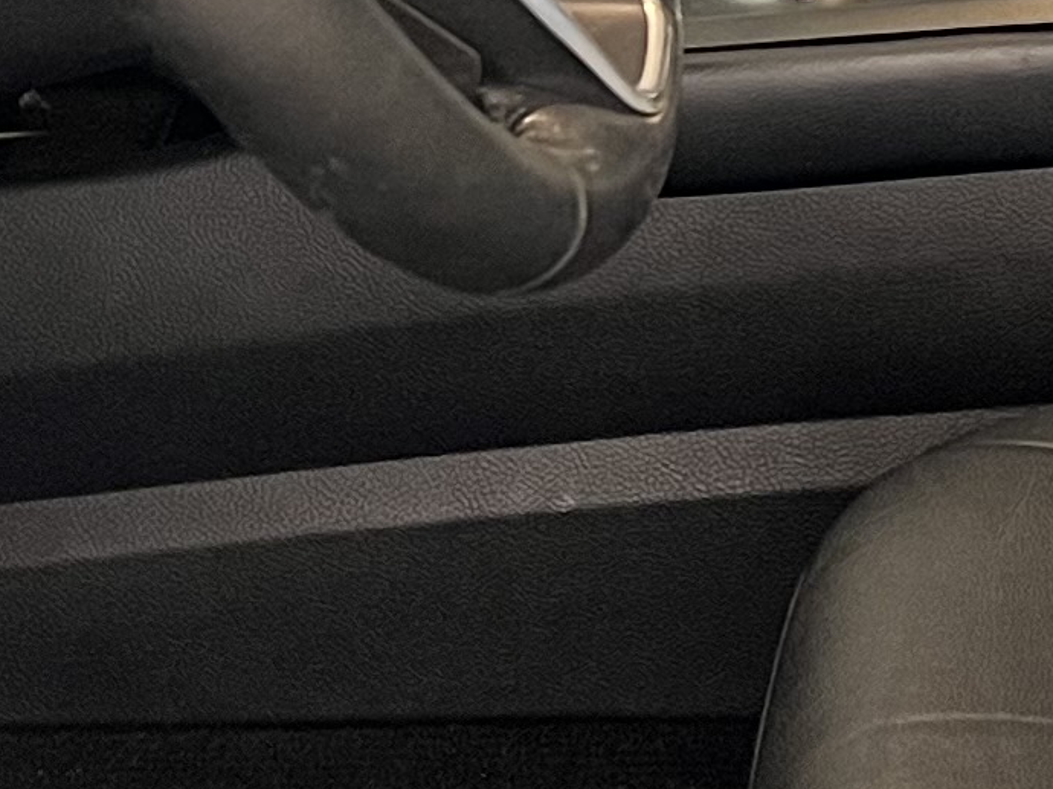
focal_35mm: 152
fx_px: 4622
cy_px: -327
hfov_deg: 12.6
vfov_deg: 9.5
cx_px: 1311
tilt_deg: -20.5
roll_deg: -2.1
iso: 250
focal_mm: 5.7
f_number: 1.5
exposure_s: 1/60
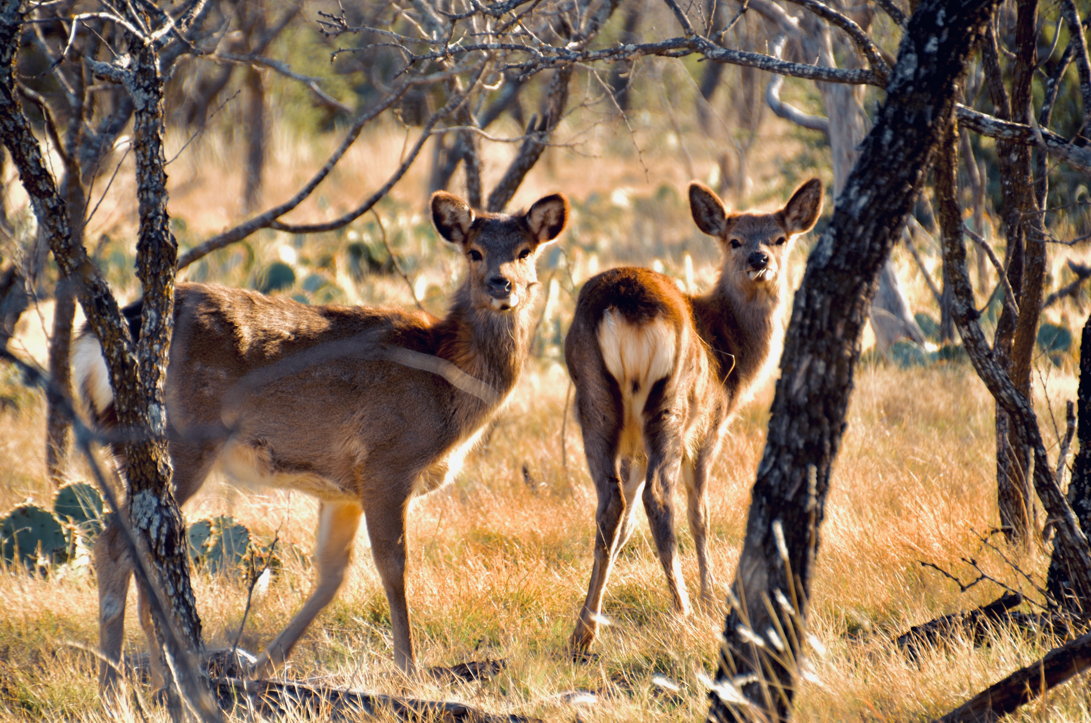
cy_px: 362
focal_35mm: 406
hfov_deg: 5.1
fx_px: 12279
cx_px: 545
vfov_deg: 3.4
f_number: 6.3
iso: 100
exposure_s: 1/40
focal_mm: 270
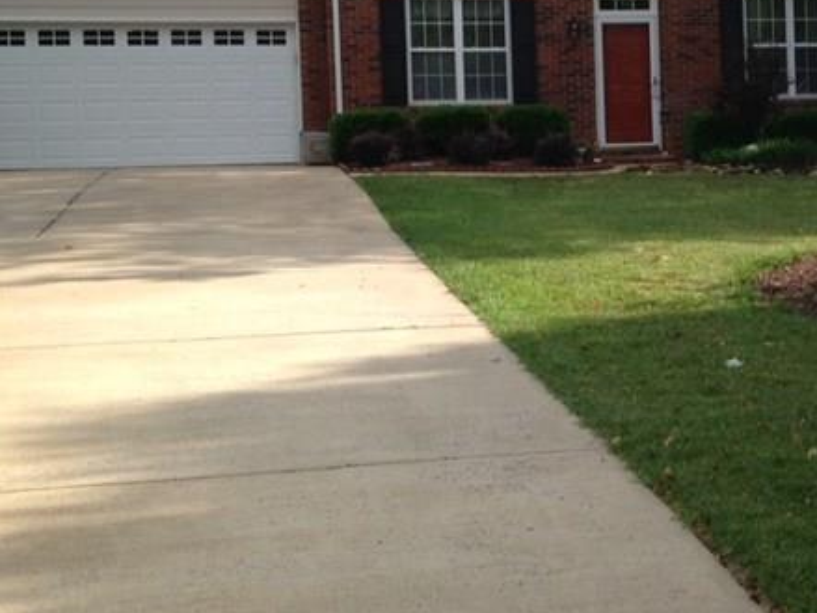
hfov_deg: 24.6
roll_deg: +0.8
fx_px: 1817
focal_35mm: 77
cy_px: 181
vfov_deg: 19.0
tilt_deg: -2.1
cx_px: 743
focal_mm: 4.12
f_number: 2.4
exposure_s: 1/919
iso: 50
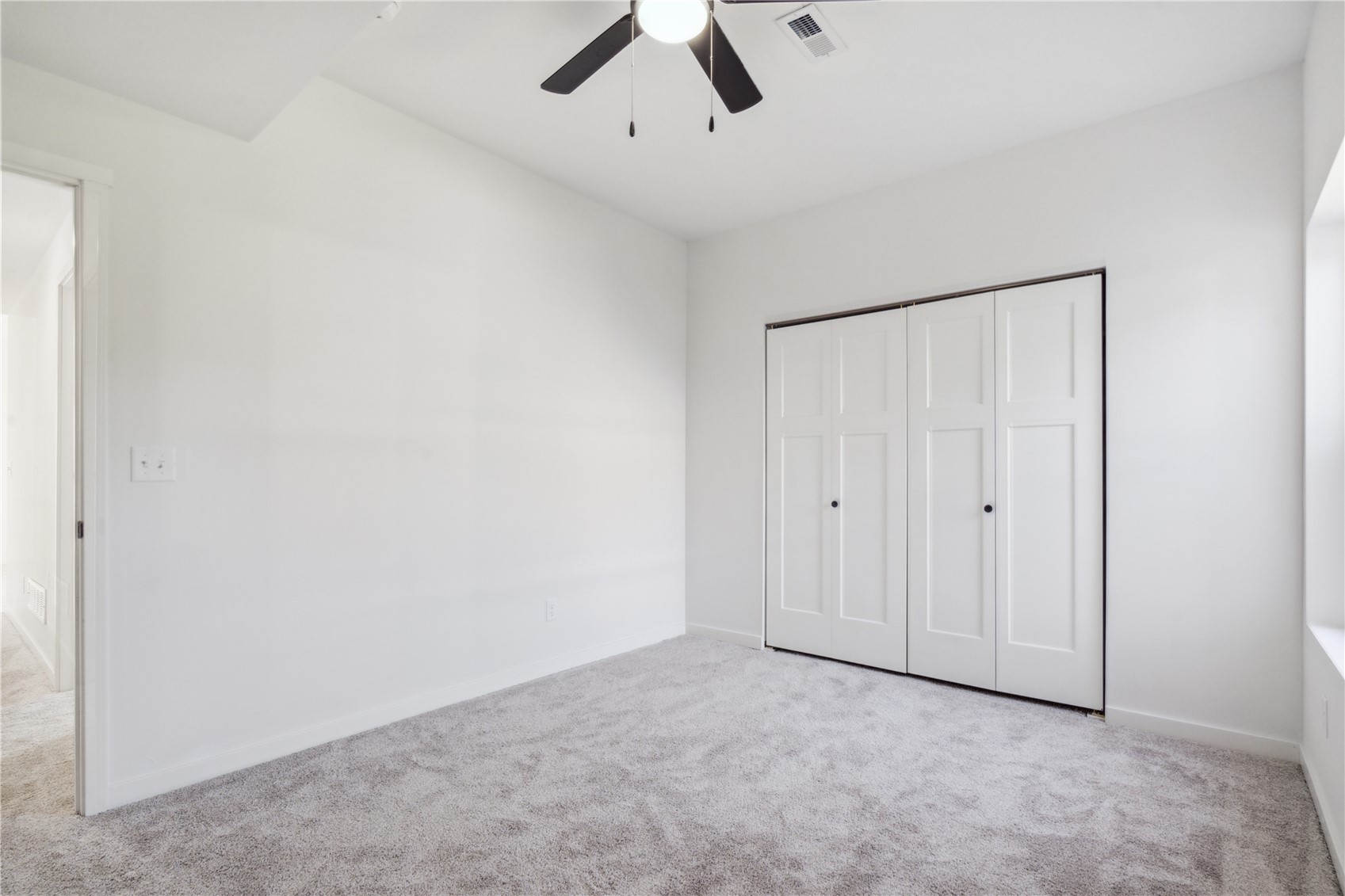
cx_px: 672
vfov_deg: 73.7
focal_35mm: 16
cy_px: 448
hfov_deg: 96.7
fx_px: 598
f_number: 10
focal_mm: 16
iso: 640
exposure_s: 1/15
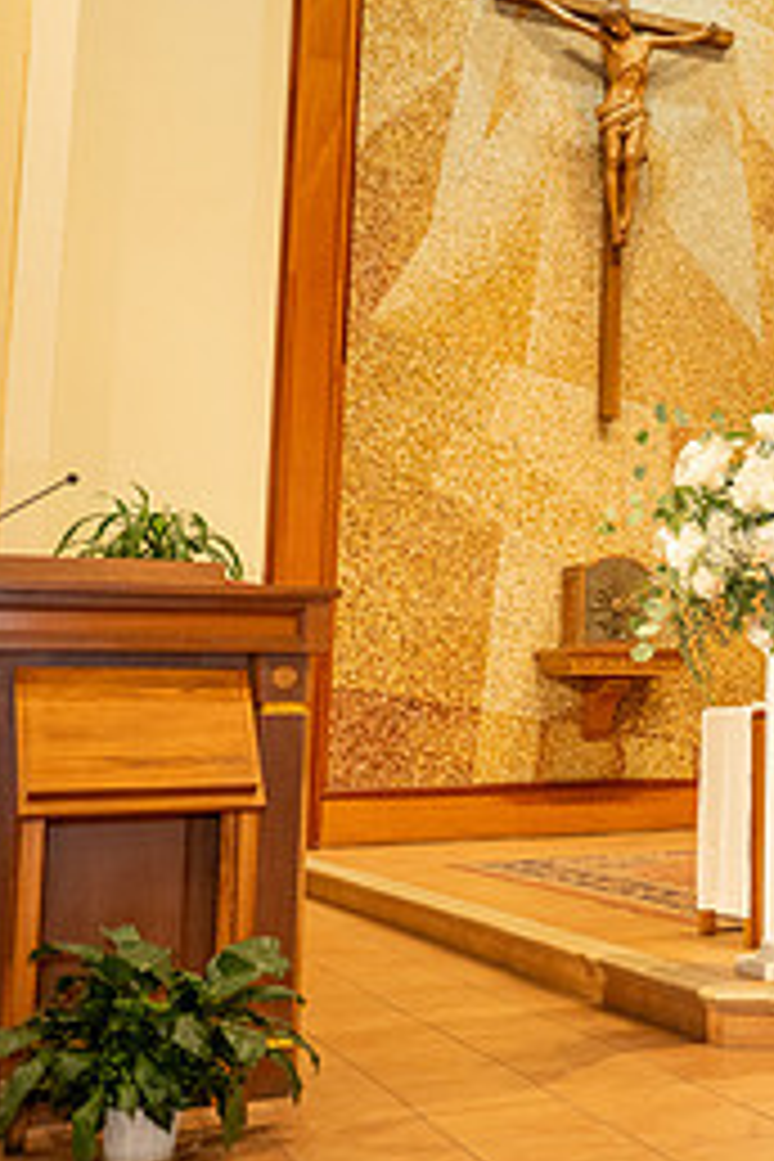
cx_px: 1156
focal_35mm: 54
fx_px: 1741
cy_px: 529
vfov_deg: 36.8
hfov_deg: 21.2
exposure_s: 1/160
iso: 1600
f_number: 2.8
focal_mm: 24
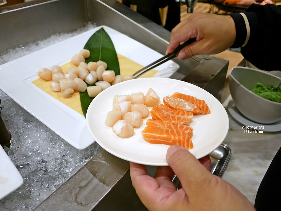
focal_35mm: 28
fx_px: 227
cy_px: 106
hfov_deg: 63.4
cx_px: 140
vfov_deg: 49.8
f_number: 2.5
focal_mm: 14
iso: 200
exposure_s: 1/100
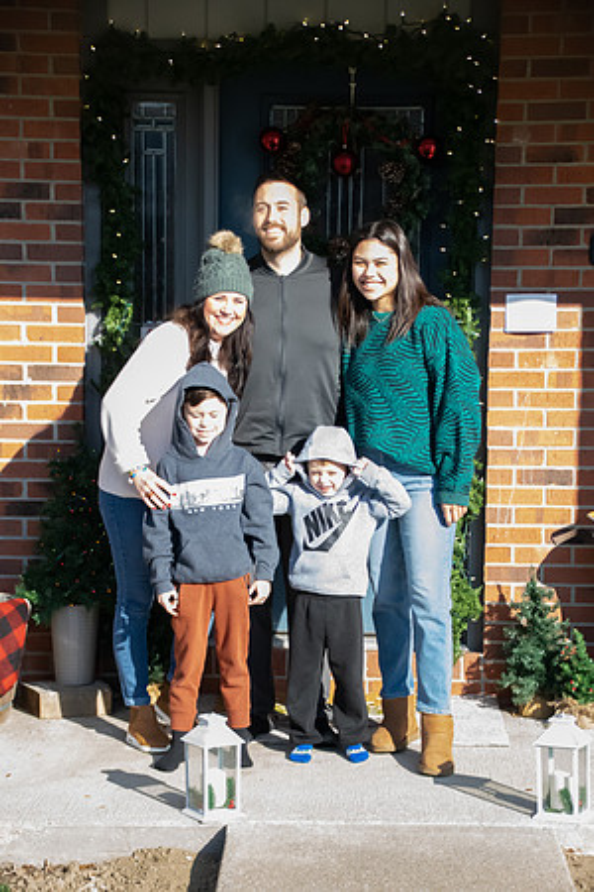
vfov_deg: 20.6
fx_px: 2450
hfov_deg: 13.8
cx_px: 297
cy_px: 446
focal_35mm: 99
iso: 5000
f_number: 5
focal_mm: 66
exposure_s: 1/4000
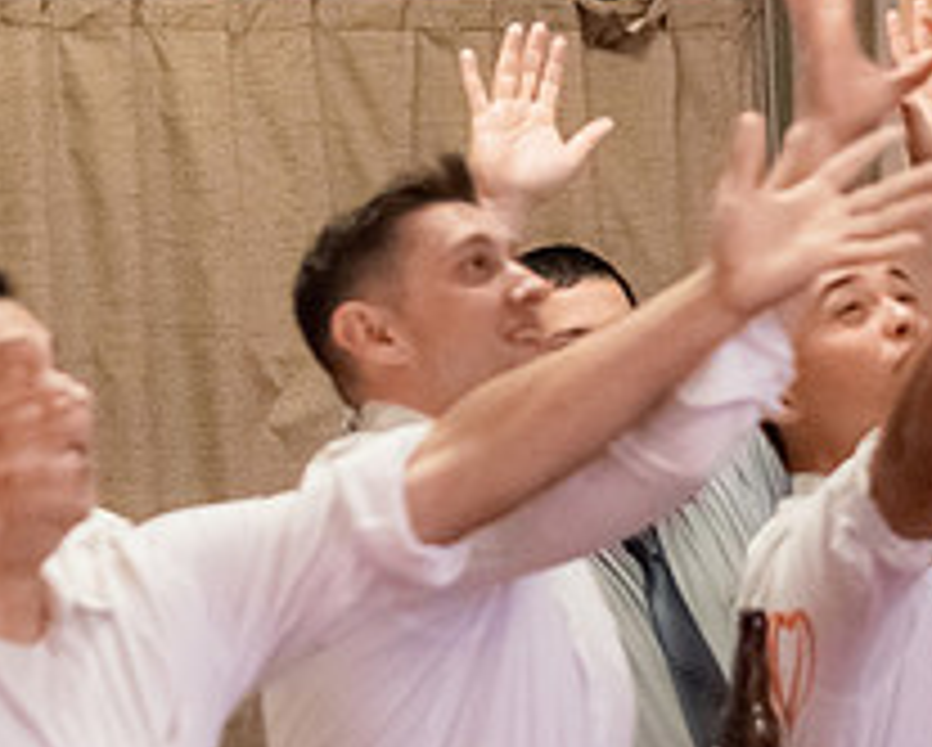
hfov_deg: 9.8
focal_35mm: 197
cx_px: 504
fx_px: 5439
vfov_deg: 7.9
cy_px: 268
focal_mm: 50
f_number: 1.8
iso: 5000
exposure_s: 1/200
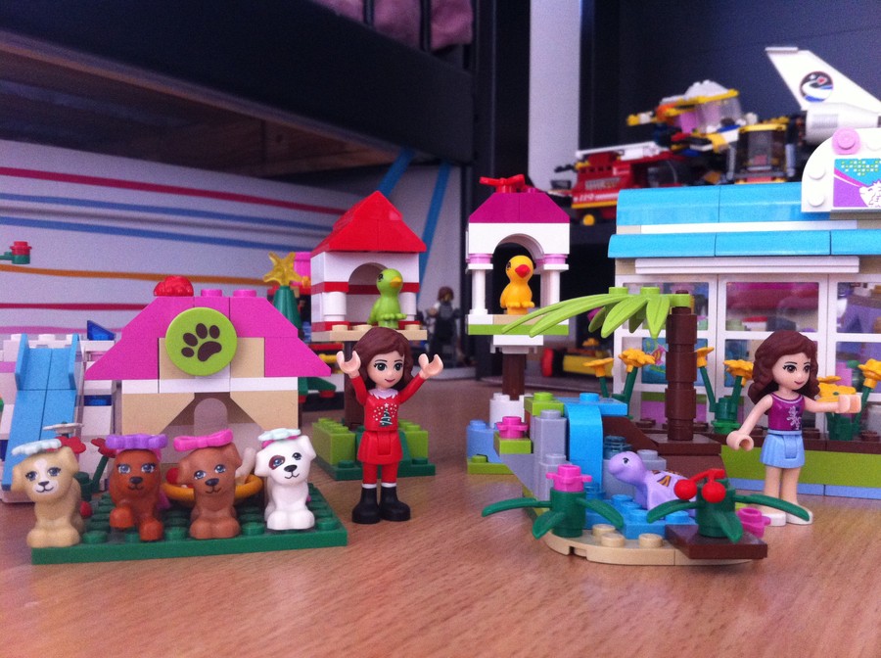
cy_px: 329
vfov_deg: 40.6
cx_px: 440
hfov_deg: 52.7
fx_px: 889
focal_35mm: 35
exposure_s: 1/15
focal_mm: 3.85
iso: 320
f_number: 2.8
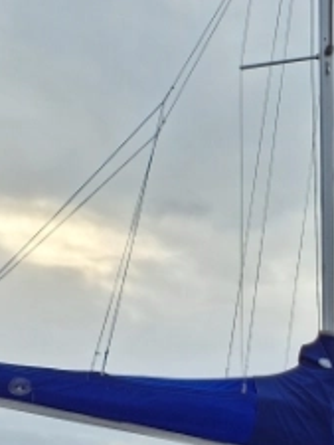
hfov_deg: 17.4
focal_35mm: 75
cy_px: 676
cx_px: 518
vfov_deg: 21.5
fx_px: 964
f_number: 1.8
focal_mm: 5.4
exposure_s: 1/180
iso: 50
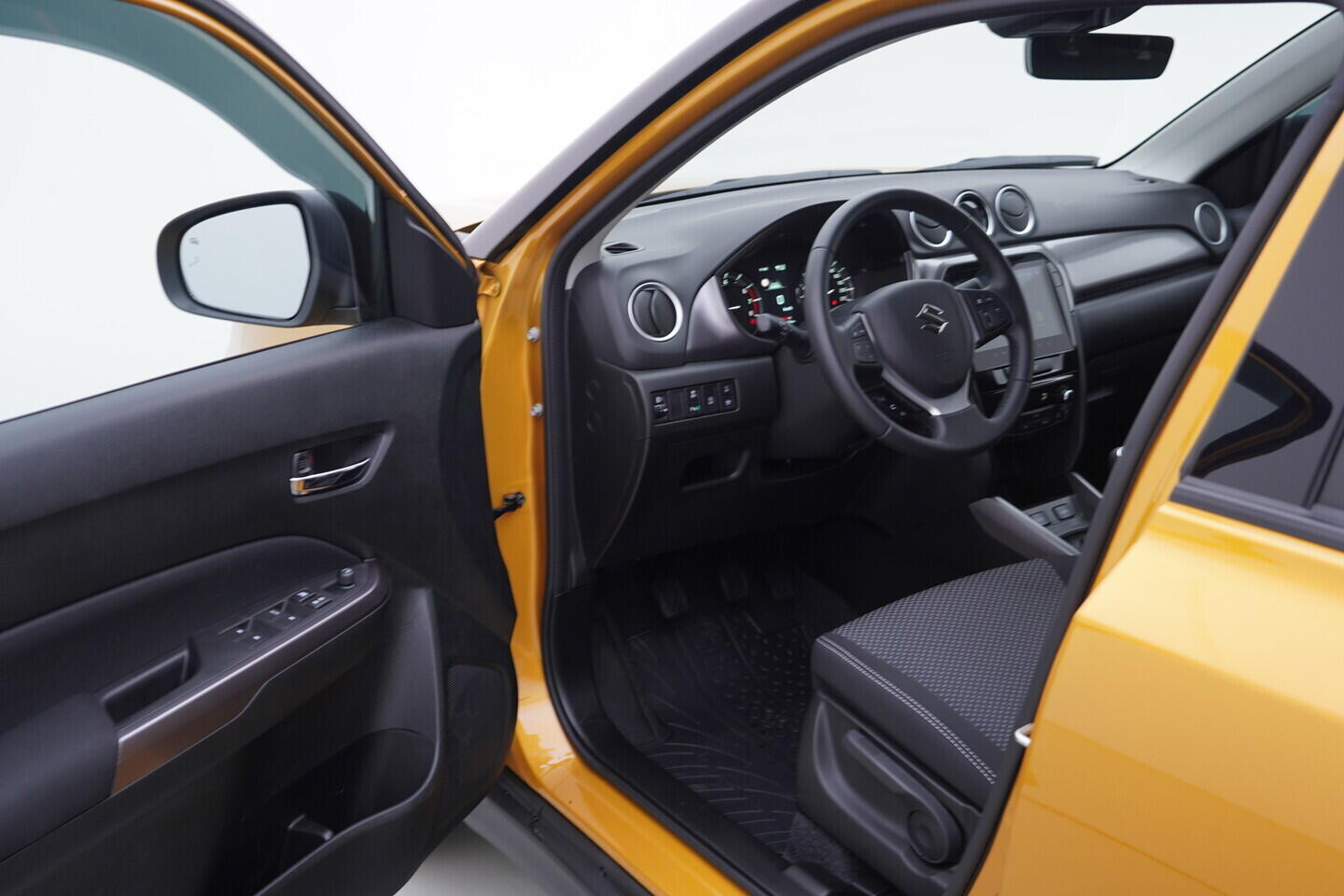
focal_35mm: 36
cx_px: 672
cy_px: 448
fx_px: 1344
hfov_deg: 53.1
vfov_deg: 36.9
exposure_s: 1/50
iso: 125
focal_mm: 24
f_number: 3.2
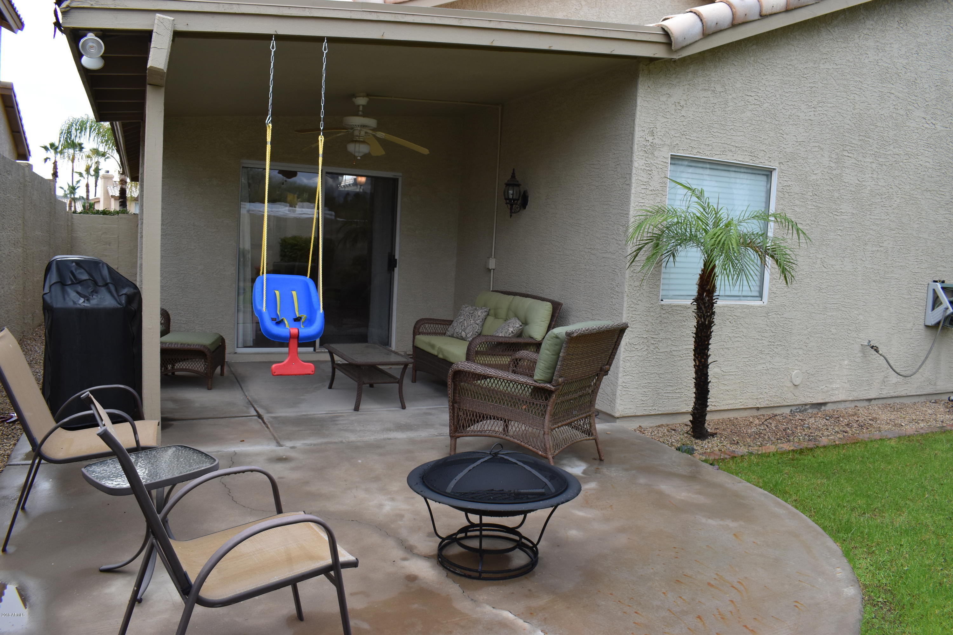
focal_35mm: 27
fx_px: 715
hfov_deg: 67.4
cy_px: 318
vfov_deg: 47.9
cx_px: 476
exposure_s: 1/200
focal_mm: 18
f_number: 7.1
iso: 400
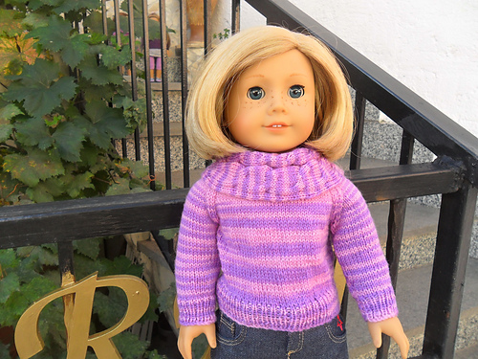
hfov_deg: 65.3
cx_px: 239
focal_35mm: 27
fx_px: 373
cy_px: 180
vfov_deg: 51.4
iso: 100
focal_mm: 4.9
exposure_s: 1/90
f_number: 3.5
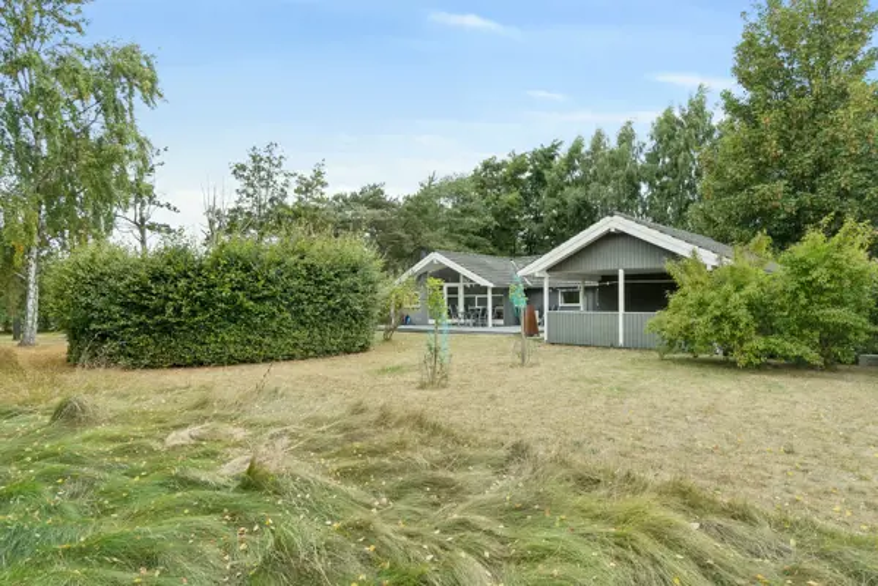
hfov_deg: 81.2
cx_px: 439
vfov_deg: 59.5
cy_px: 293
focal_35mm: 21
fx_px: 512
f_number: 8
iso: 200
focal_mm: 14
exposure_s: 1/80
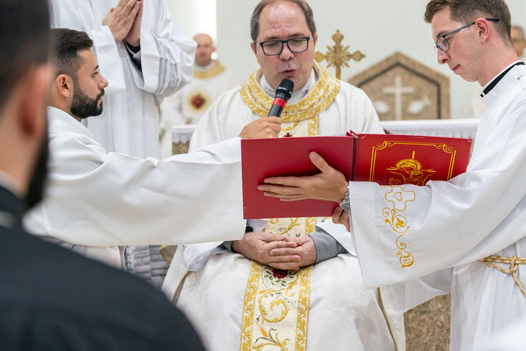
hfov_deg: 23.6
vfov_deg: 15.9
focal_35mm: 86
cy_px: 115
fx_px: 1257
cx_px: 212
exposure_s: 1/125
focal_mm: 57.3
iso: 1600
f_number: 2.8
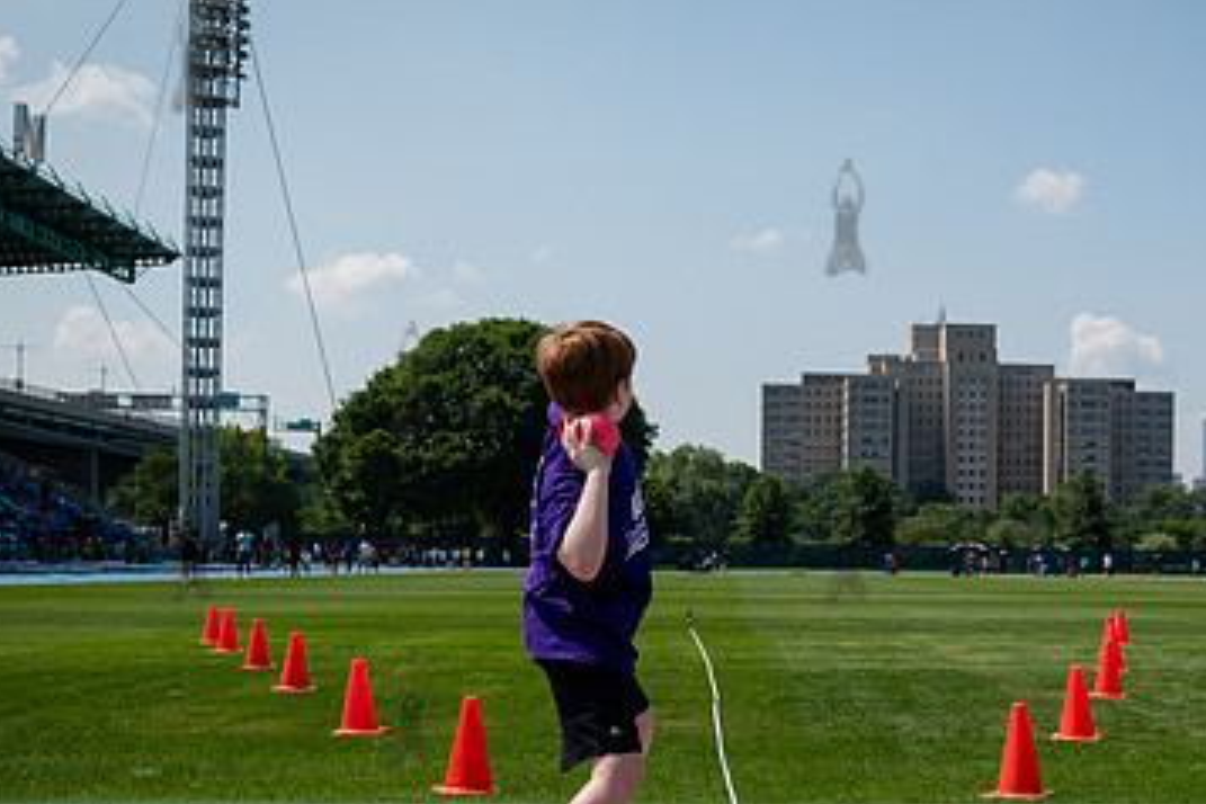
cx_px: 845
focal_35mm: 52
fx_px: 1742
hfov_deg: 37.6
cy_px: 542
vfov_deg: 25.8
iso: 400
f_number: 5.6
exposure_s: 1/2500
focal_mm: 32
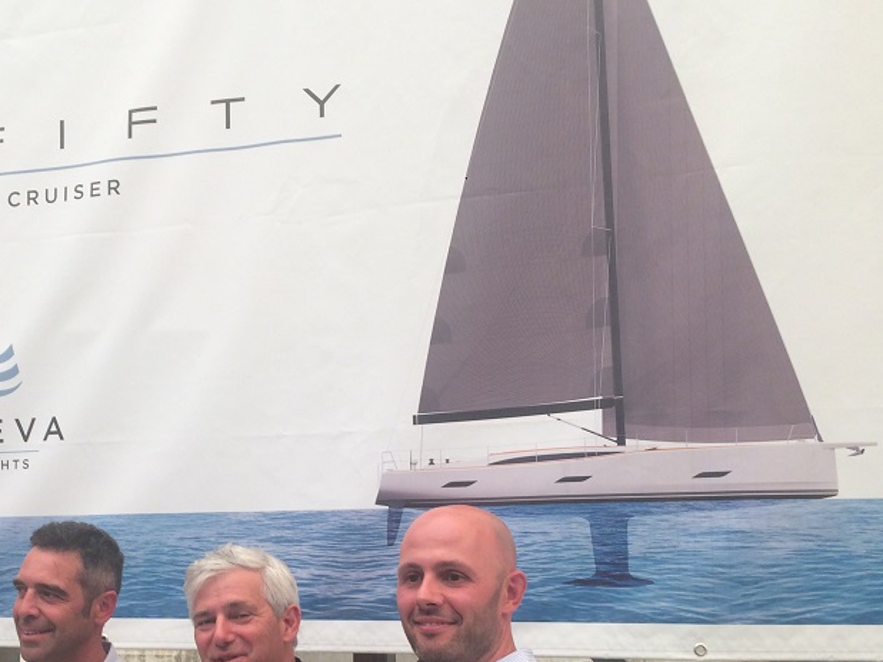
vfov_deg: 30.9
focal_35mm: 46
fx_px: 1173
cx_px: 271
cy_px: 498
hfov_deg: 40.6
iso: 50
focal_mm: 4.15
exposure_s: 1/50
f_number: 2.2
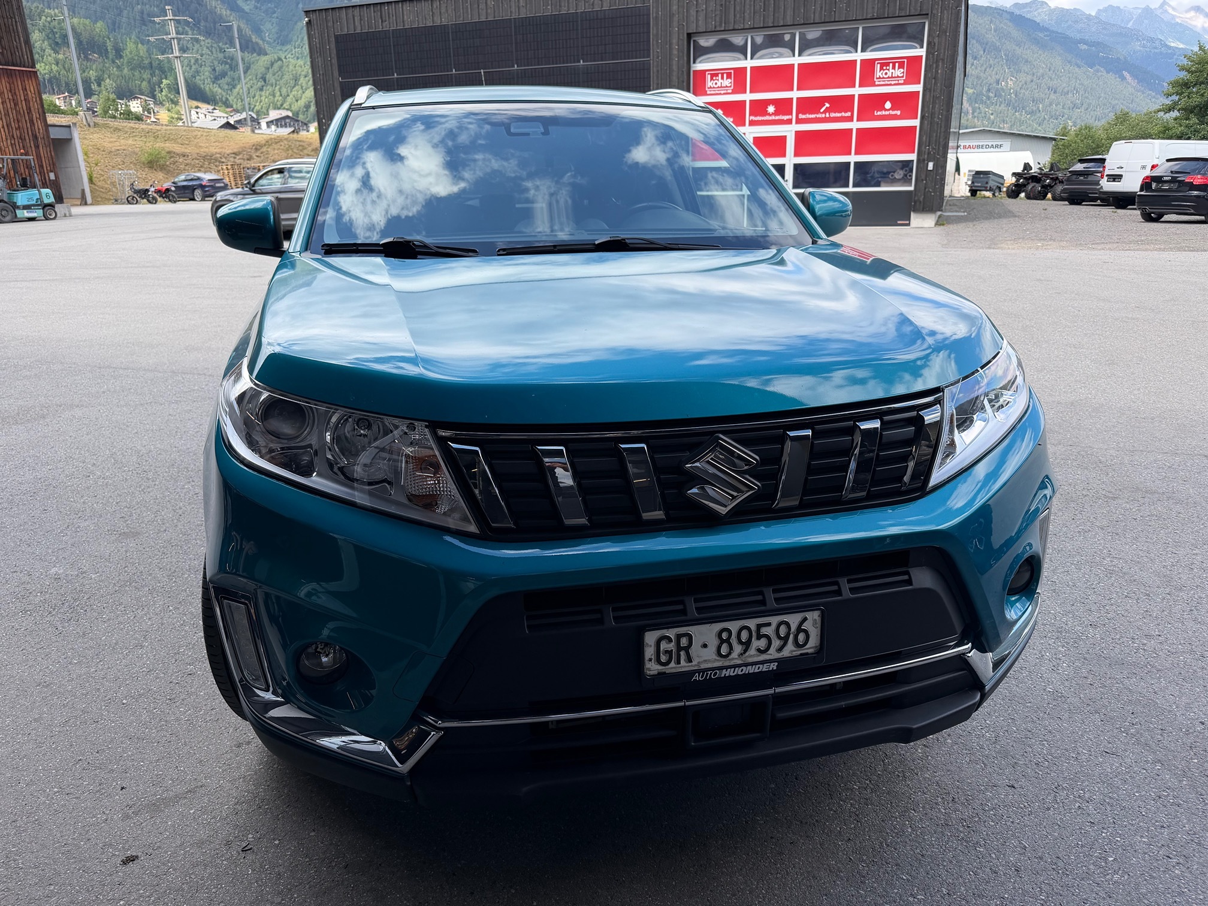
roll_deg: +1.3
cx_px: 604
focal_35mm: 24
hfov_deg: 71.6
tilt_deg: -17.9
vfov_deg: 56.8
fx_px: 838
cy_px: 453
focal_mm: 6.76
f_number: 1.78
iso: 80
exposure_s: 1/1075
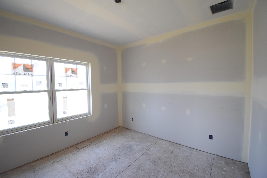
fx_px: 111
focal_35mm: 15
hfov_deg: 100.4
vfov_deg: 77.3
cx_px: 134
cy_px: 89
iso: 800
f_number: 4.5
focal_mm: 10
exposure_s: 1/125
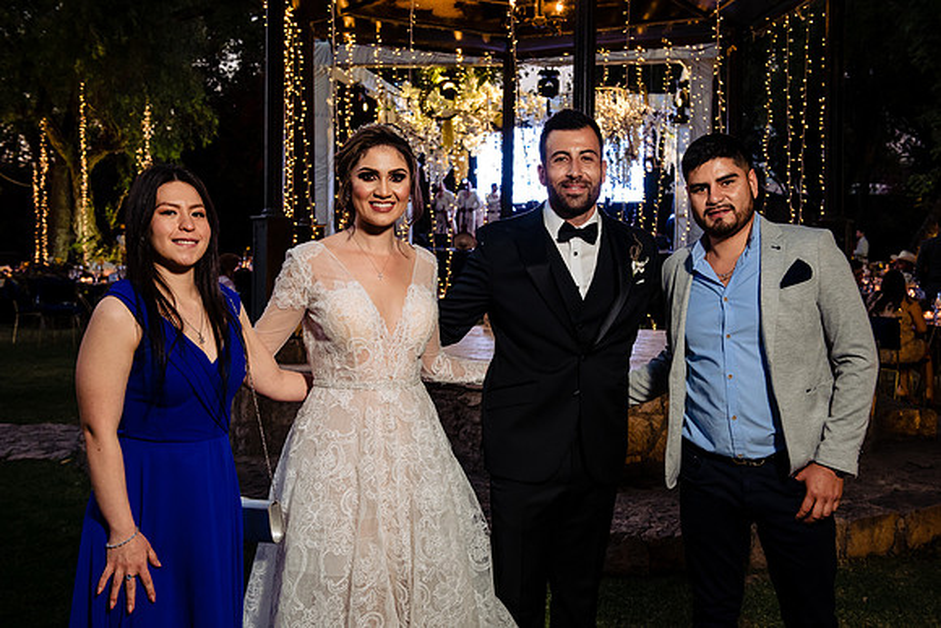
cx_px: 463
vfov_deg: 32.5
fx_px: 1076
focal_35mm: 41
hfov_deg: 47.2
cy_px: 314
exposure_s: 1/80
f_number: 5.6
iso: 1600
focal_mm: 40
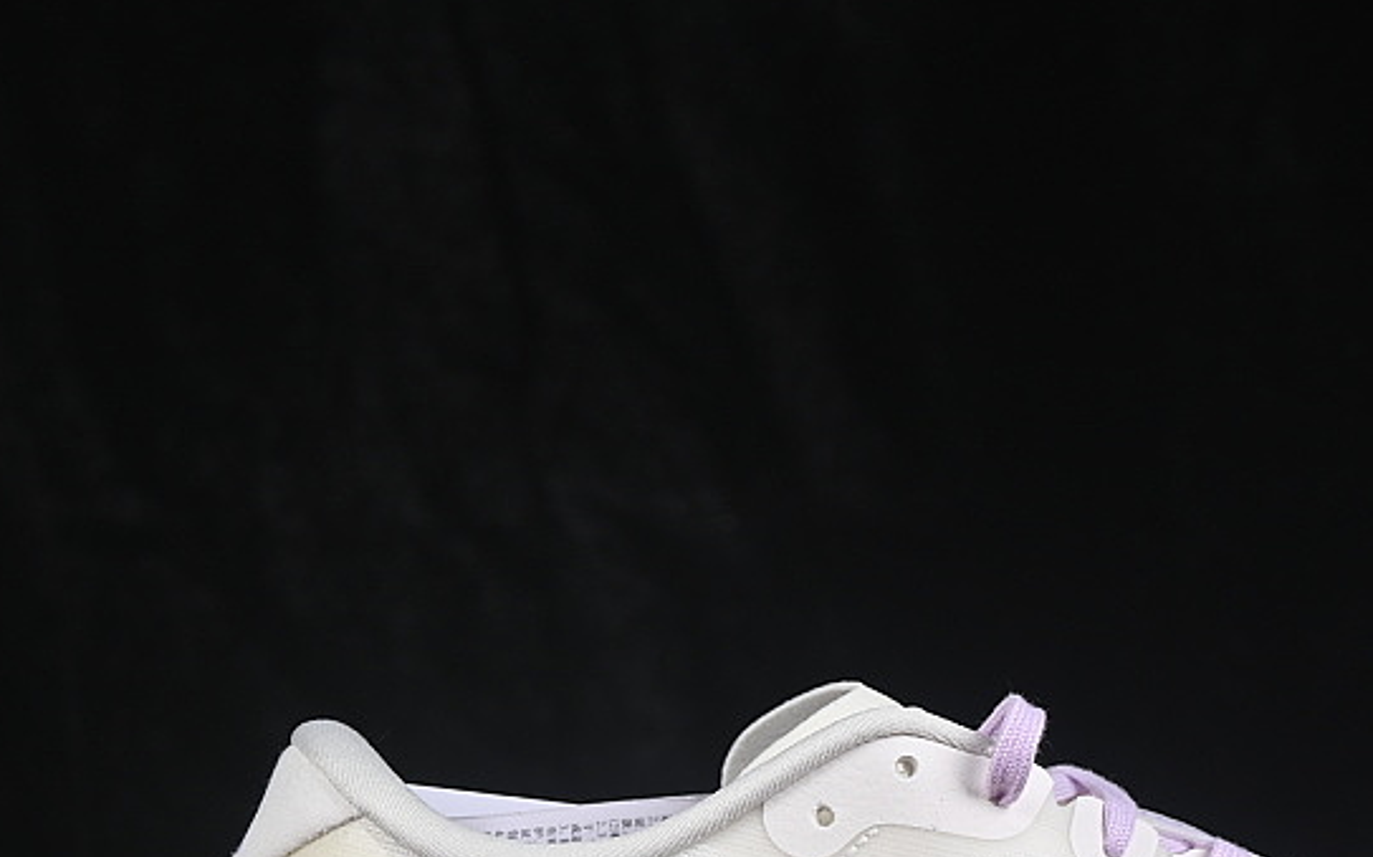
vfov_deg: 8.6
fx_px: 5686
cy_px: 892
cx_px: 1004
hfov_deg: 13.7
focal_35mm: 152
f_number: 8
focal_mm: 50
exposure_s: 1/80
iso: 160
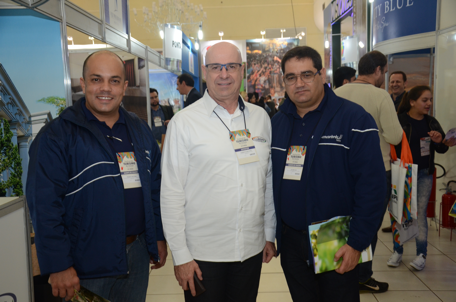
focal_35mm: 39
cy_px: 151
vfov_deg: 34.1
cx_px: 228
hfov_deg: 49.6
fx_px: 493
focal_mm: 26
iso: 800
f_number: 4
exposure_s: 1/60
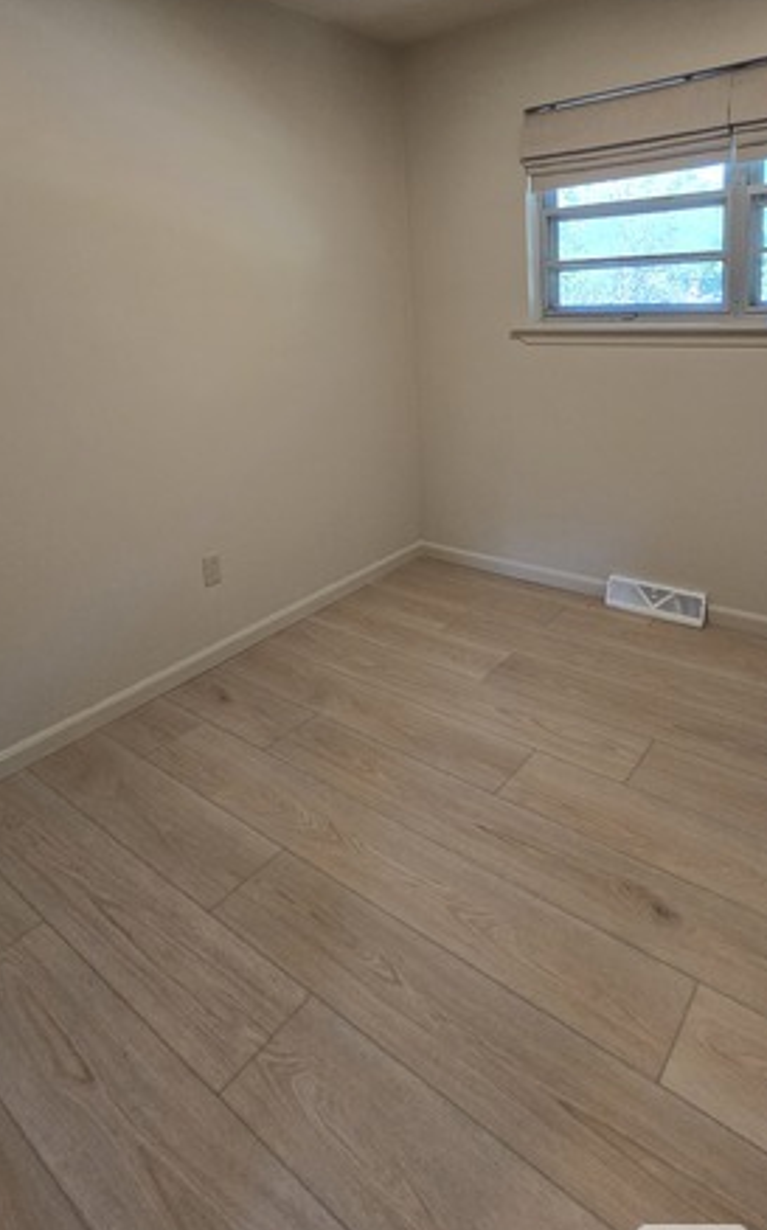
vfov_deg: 79.3
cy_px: 400
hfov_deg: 57.2
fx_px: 704
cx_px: 388
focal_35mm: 21
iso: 125
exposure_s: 1/60
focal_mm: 1.7
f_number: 2.2
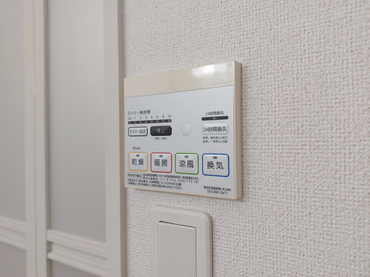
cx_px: 185
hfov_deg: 71.6
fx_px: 257
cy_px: 138
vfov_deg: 56.8
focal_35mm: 24
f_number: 1.8
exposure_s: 1/24
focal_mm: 5.23
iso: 50
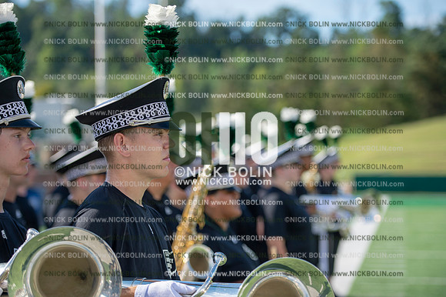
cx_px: 223
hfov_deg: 20.0
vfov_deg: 13.4
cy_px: 148
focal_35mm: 102
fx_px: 1263
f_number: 2.8
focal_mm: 102
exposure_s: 1/2000
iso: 160
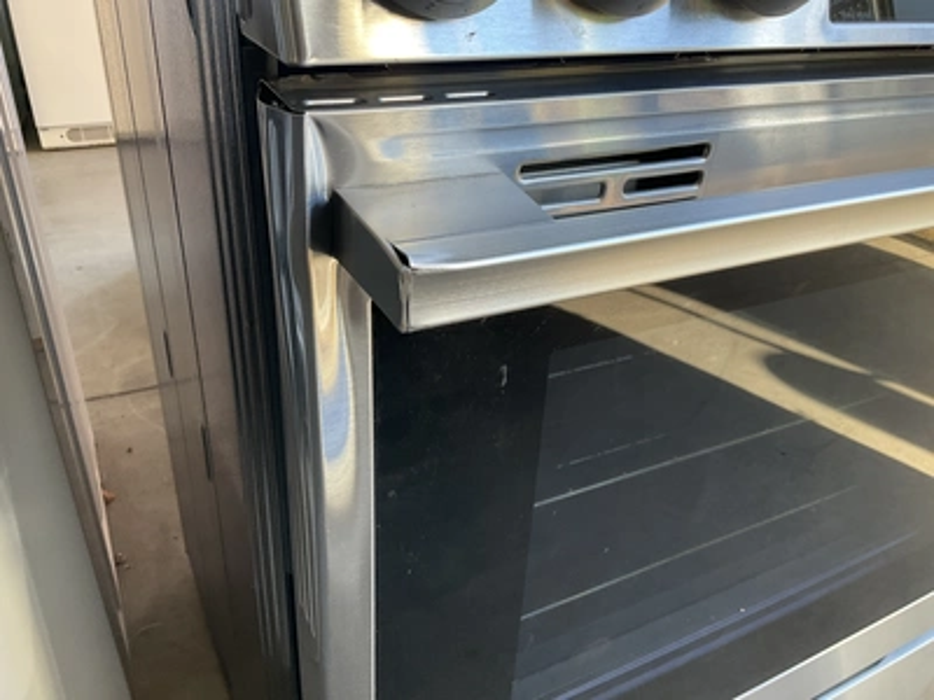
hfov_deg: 61.7
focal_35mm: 29
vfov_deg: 48.2
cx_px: 467
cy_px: 350
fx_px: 782
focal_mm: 3
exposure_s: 1/120
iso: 50
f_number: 1.8
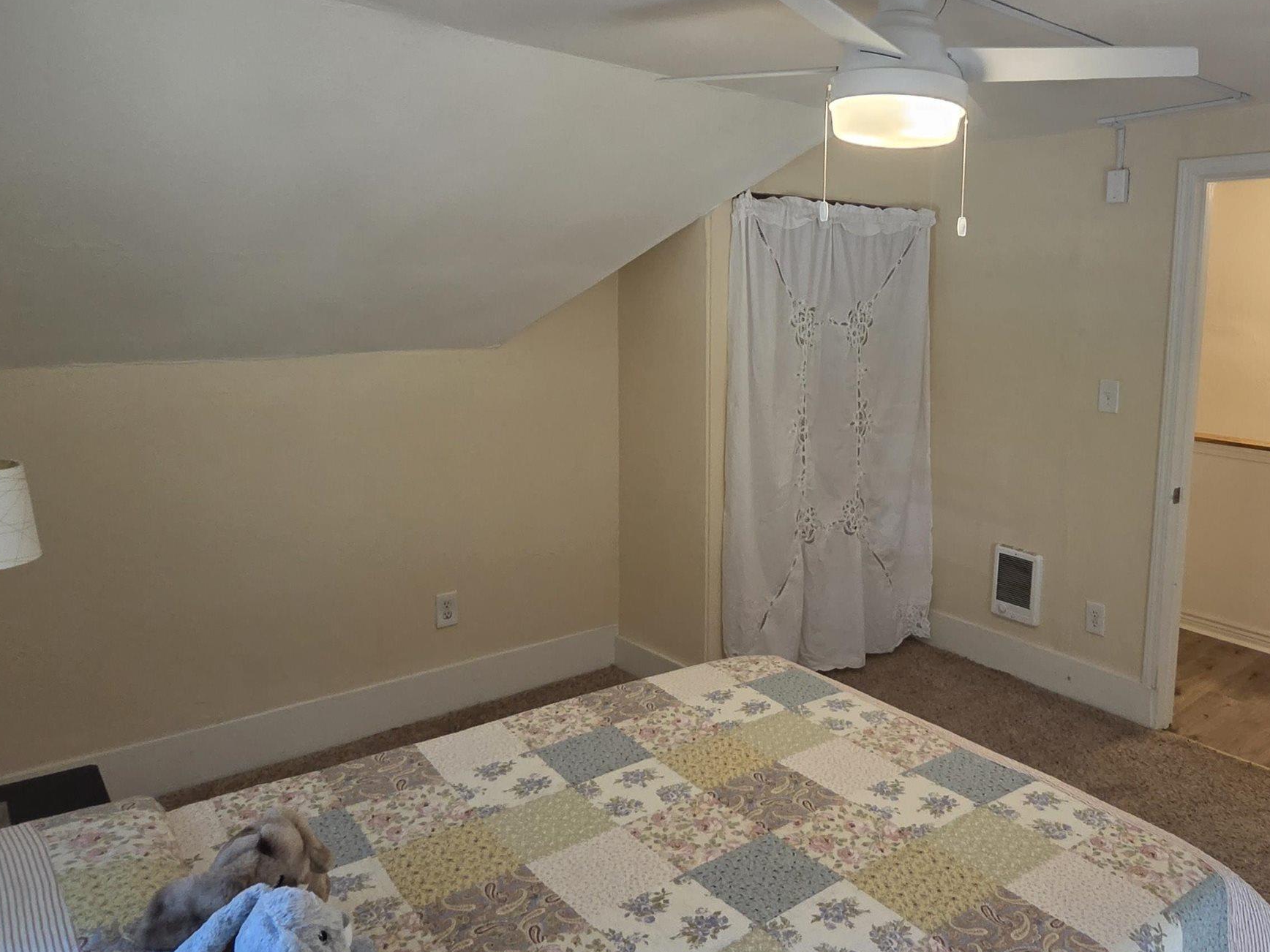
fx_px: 844
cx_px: 776
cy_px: 425
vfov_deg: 58.7
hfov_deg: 72.9
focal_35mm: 23
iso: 400
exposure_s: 1/60
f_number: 2.2
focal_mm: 2.2
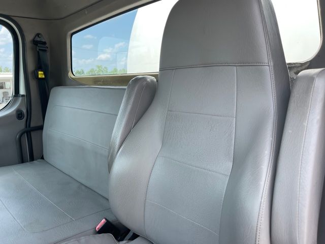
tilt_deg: -10.1
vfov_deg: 53.1
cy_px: 122
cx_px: 162
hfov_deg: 67.3
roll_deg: +1.5
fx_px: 244
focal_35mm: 26
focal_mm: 5.1
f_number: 1.6
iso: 32
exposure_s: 1/649
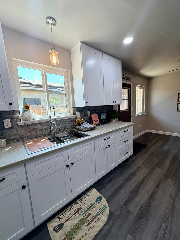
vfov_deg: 102.0
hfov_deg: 85.7
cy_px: 120
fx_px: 97
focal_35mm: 14
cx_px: 90
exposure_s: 1/120
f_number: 2.2
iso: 100
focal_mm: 2.22
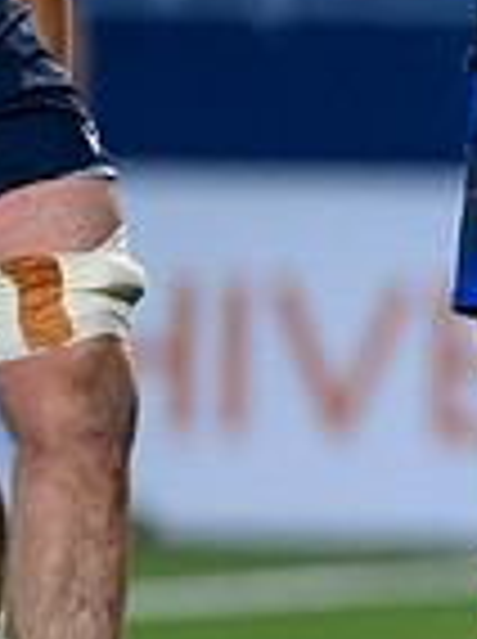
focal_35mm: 1877
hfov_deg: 0.8
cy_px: 216
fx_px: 34590
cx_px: 1347
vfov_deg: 1.1
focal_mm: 400
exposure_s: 1/1000
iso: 5000
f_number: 2.8
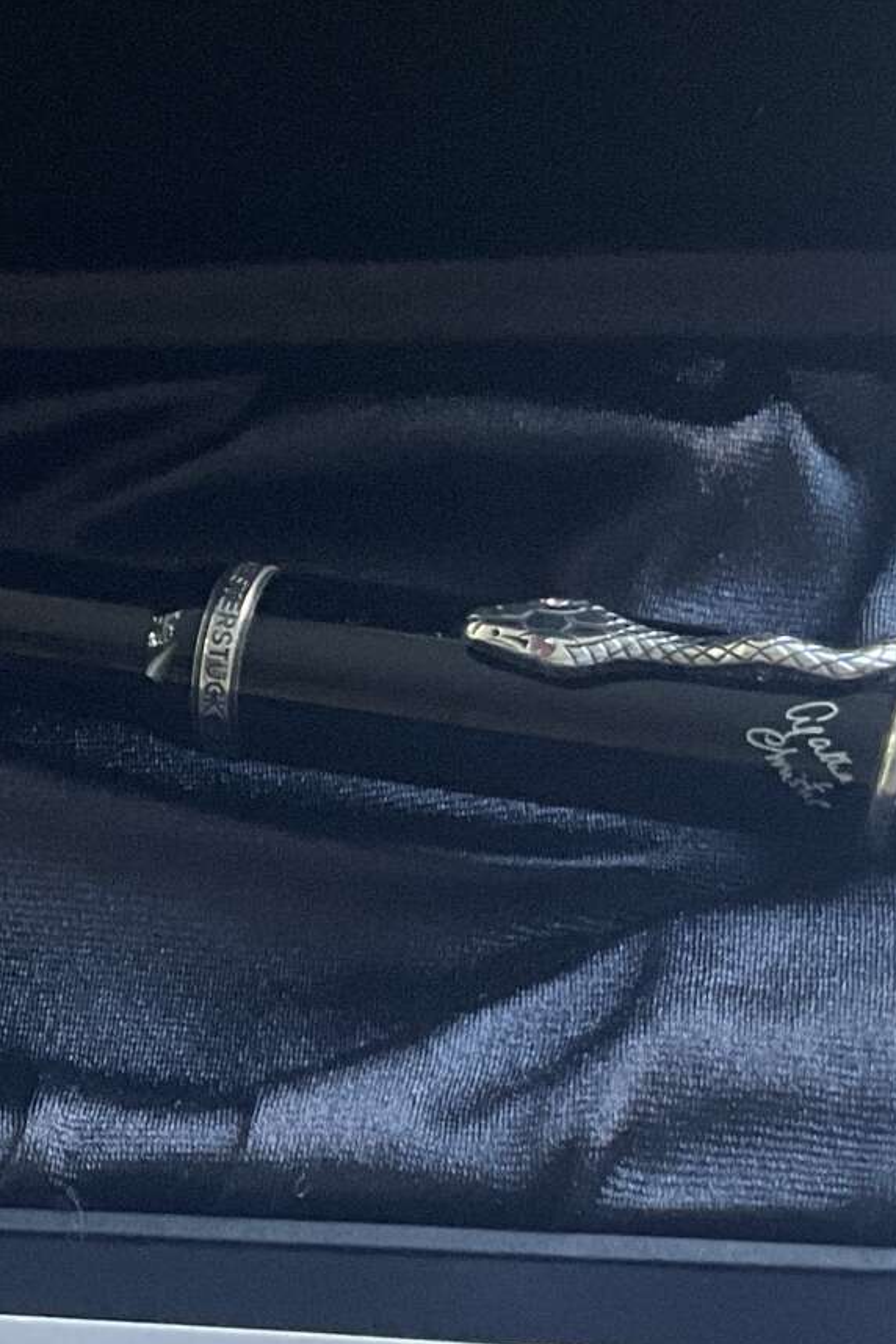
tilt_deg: -46.6
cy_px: 847
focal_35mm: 90
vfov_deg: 22.6
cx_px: -188
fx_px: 3360
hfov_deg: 14.7
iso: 64
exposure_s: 1/75
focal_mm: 3
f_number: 1.8
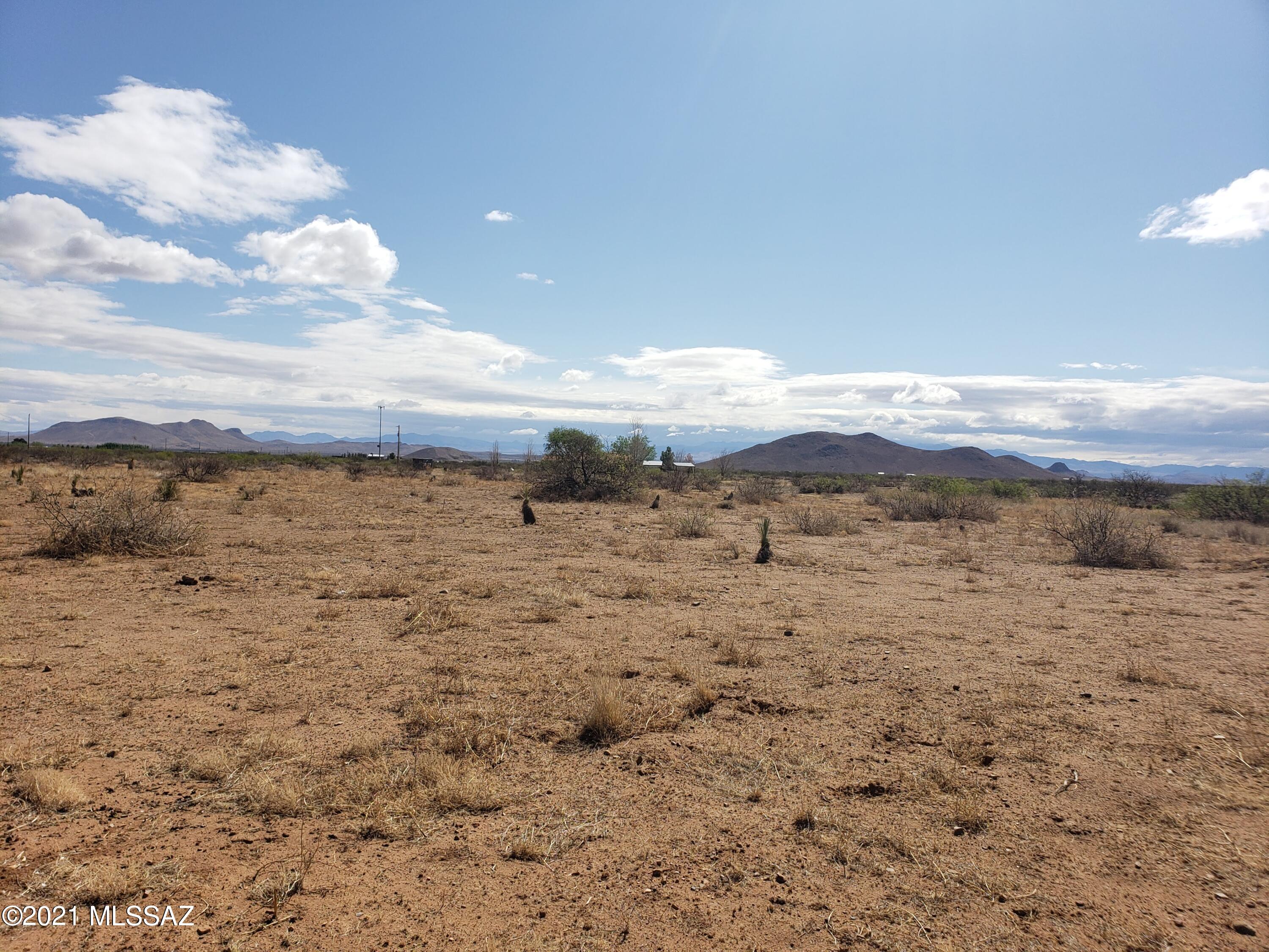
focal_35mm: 26
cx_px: 634
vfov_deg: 53.1
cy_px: 476
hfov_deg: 67.3
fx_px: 953
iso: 50
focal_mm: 4.3
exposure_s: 1/2662
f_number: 2.4
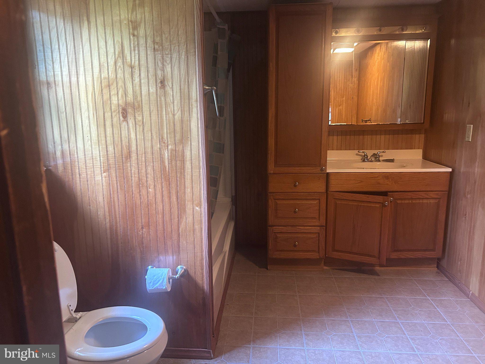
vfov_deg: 53.1
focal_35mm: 26
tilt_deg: -10.2
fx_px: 364
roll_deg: +1.6
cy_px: 182
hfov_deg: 67.3
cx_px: 242
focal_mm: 5.7
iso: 500
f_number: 1.5
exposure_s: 1/40
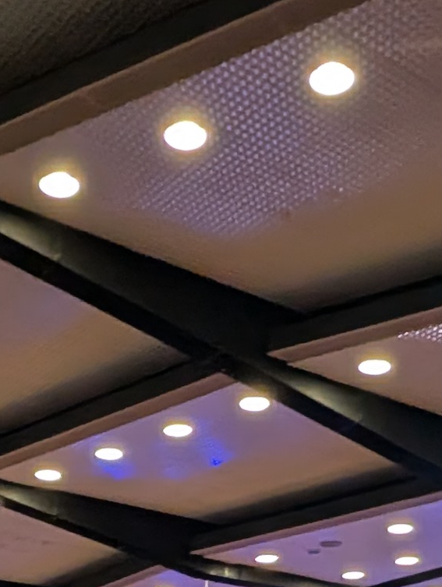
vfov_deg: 23.3
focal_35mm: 65
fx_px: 1104
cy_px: 903
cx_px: 245
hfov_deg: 22.6
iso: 279
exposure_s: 1/25
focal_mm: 2.02
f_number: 1.7
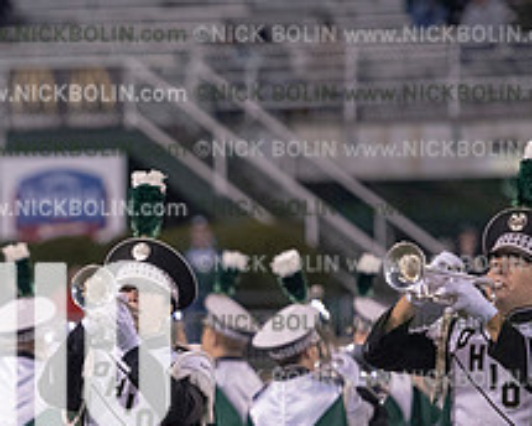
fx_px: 6975
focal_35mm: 443
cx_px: -5
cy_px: 380
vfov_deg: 3.5
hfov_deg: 4.4
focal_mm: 175
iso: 5000
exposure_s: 1/1250
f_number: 3.2
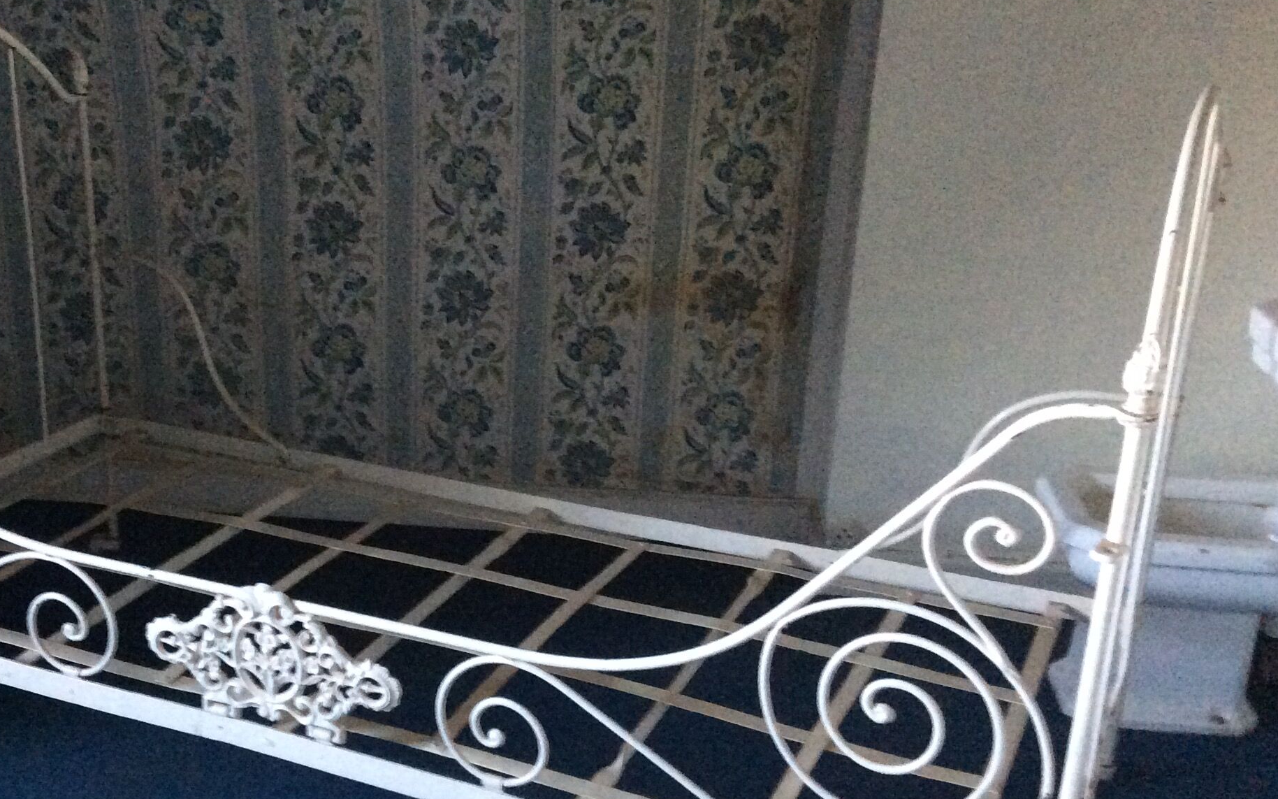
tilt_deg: -22.5
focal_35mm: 48
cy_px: 533
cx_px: 430
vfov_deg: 26.7
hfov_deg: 41.3
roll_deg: +0.9
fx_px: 1672
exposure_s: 1/17
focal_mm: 3.3
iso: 320
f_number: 2.4
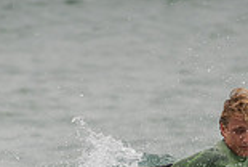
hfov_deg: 1.1
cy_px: 255
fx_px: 12879
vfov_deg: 0.7
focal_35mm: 1866
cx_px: 176
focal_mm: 500
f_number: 5.6
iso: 250
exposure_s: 1/2000
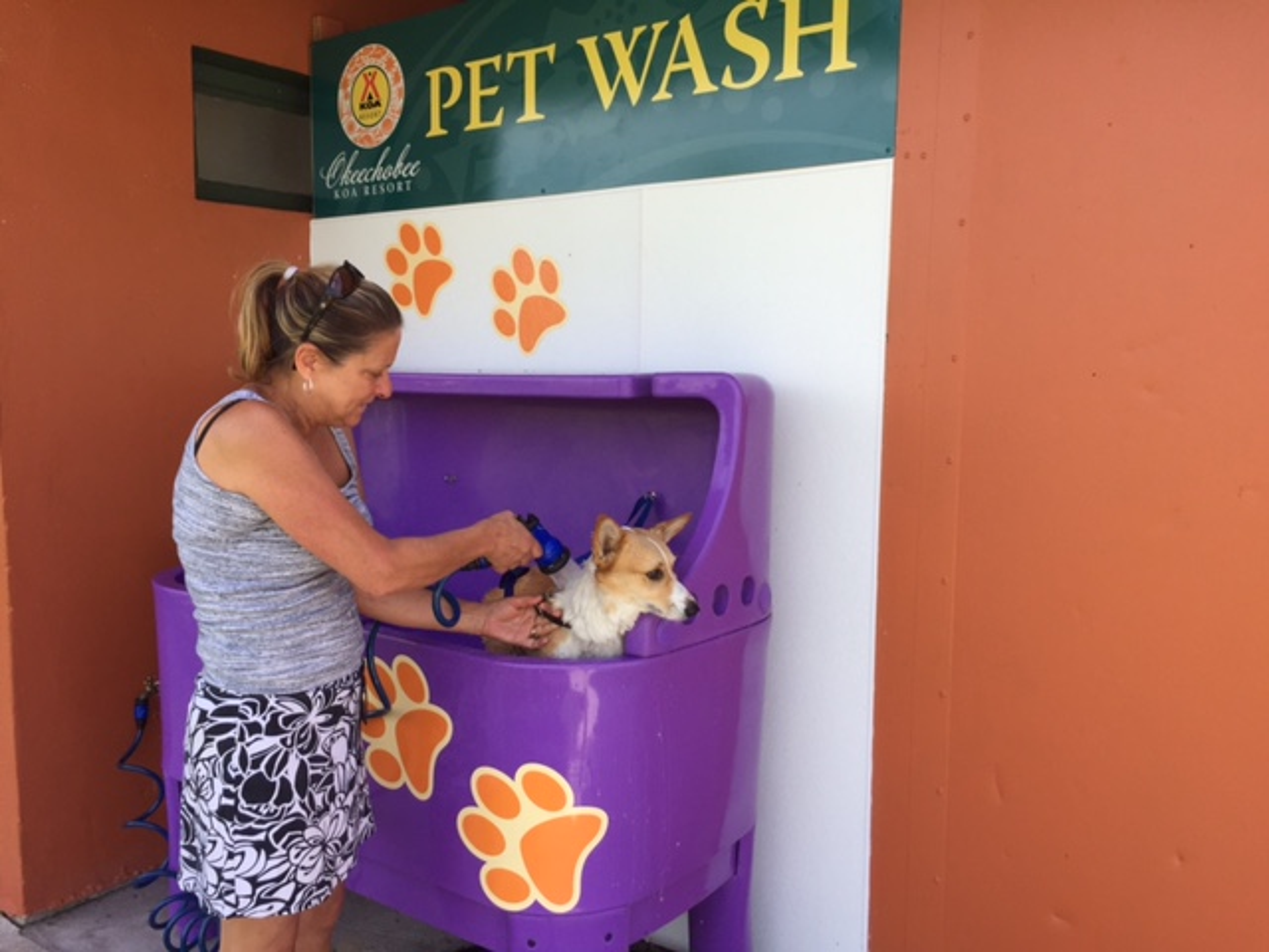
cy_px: 476
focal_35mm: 29
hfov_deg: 61.7
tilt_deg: -5.1
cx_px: 634
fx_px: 1063
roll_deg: -0.6
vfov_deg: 48.2
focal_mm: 4.15
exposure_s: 1/599
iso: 32
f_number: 2.2
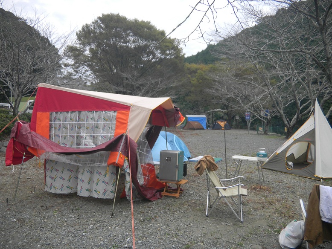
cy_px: 124
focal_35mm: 28
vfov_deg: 49.8
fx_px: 269
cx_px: 166
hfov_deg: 63.4
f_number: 3.9
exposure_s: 1/187
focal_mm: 5
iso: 80
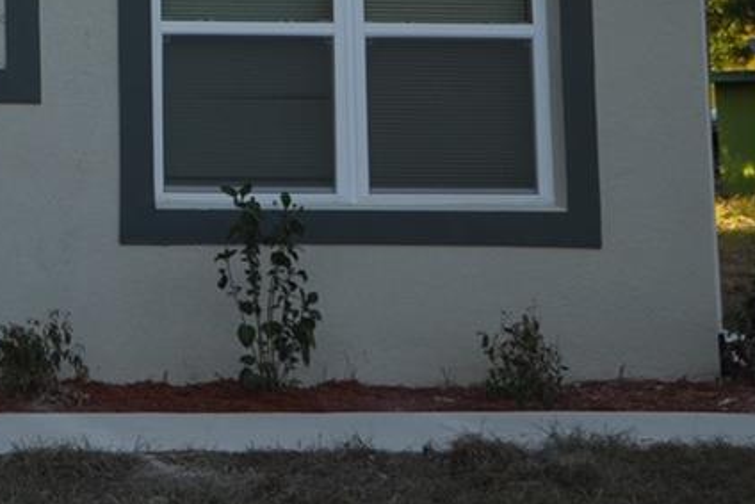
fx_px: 2371
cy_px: -218
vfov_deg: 11.7
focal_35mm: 113
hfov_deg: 16.6
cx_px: -340
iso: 125
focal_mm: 20
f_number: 5.6
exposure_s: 1/125
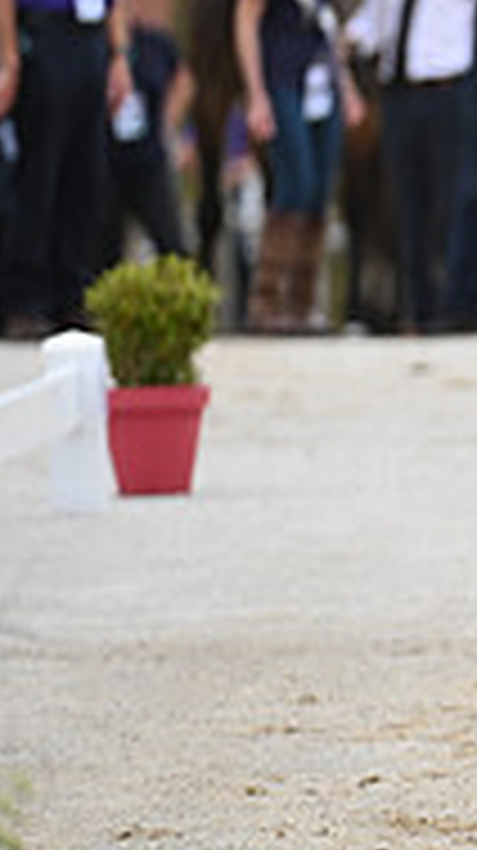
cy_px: 169
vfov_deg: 2.2
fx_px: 22491
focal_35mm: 998
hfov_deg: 1.2
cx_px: 1228
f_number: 5.6
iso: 560
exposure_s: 1/1600
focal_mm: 310
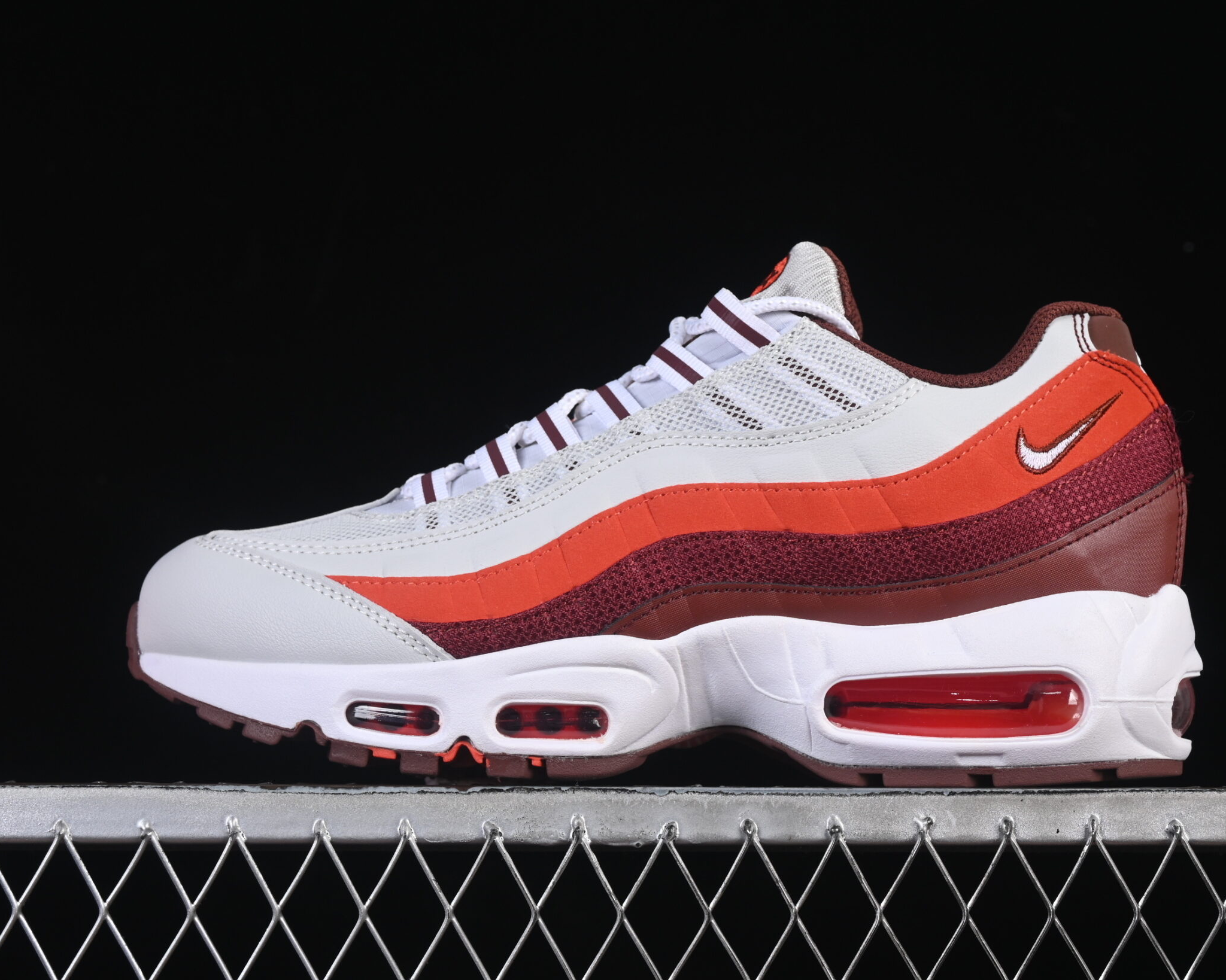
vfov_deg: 17.5
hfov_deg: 21.7
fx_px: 3193
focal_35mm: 88
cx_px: 668
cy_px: 472
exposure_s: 1/80
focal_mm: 50
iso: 160
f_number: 8
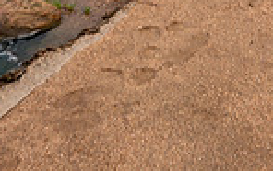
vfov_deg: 11.8
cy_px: -200
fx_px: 715
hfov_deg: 21.0
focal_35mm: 96
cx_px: 264
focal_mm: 31
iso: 160
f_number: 8
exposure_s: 1/250
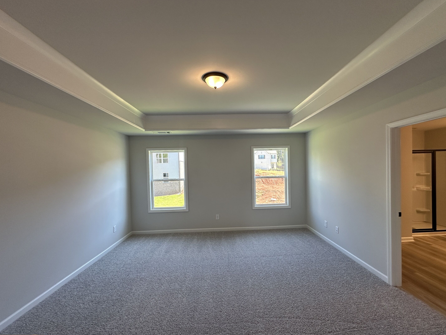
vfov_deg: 81.7
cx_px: 229
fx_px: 193
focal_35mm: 15
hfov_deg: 98.1
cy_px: 173
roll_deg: +1.2
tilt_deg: -0.9
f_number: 2.2
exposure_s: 1/120
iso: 100
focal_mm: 2.22
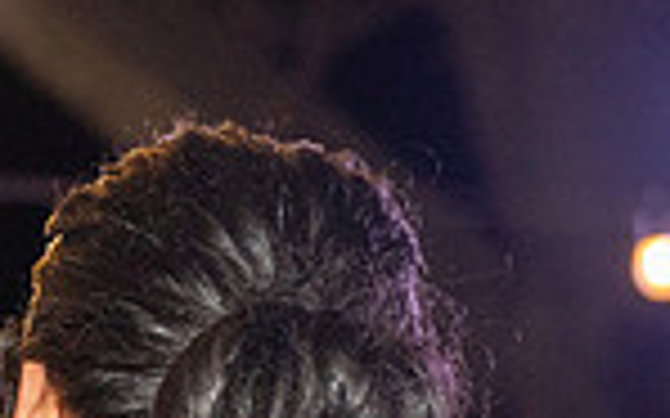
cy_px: 780
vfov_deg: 3.4
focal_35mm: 378
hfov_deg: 5.5
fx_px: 6900
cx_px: -247
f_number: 6.3
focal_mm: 95
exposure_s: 1/200
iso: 2000
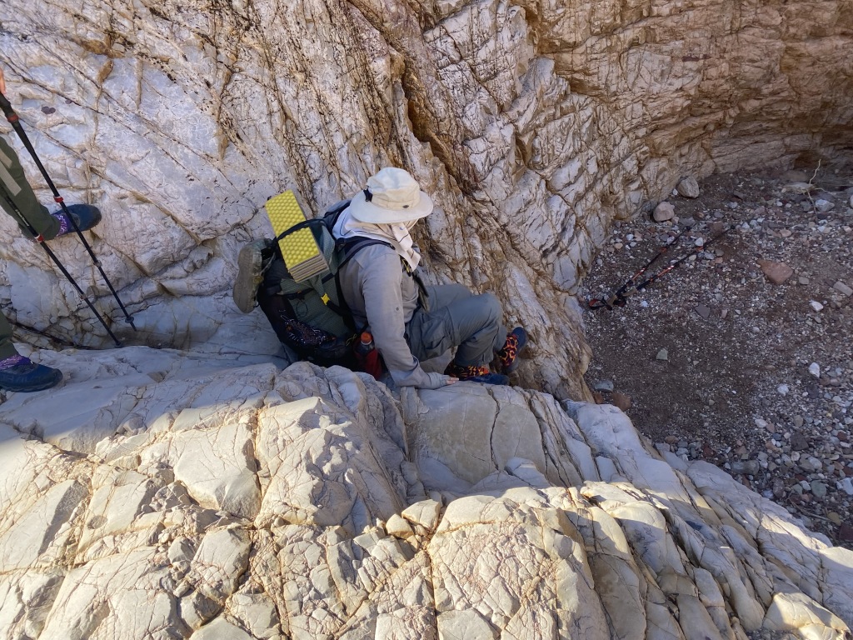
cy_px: 320
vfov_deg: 53.1
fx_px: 641
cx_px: 426
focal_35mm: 26
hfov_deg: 67.3
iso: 32
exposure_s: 1/852
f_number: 1.8
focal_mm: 4.25
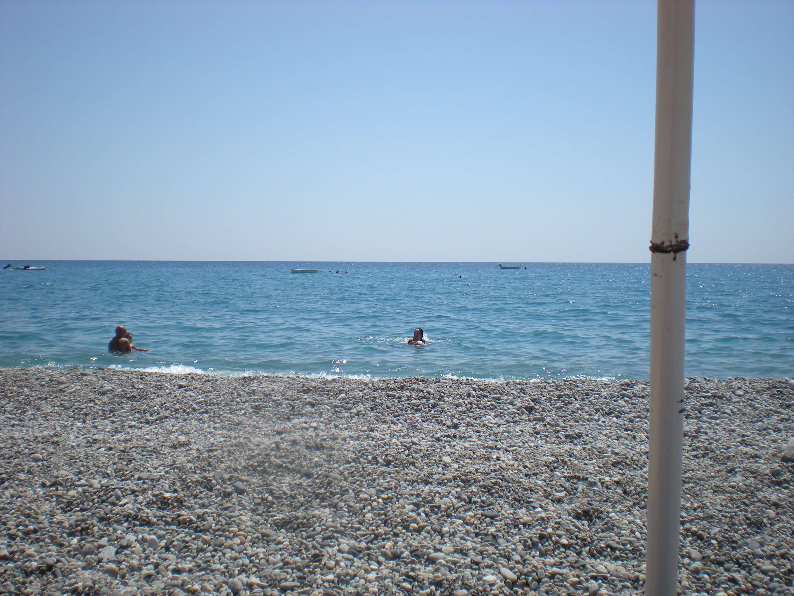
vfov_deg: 37.7
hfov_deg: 49.0
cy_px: 298
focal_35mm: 38
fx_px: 872
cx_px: 397
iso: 64
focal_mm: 6.3
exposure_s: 1/744
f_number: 4.6
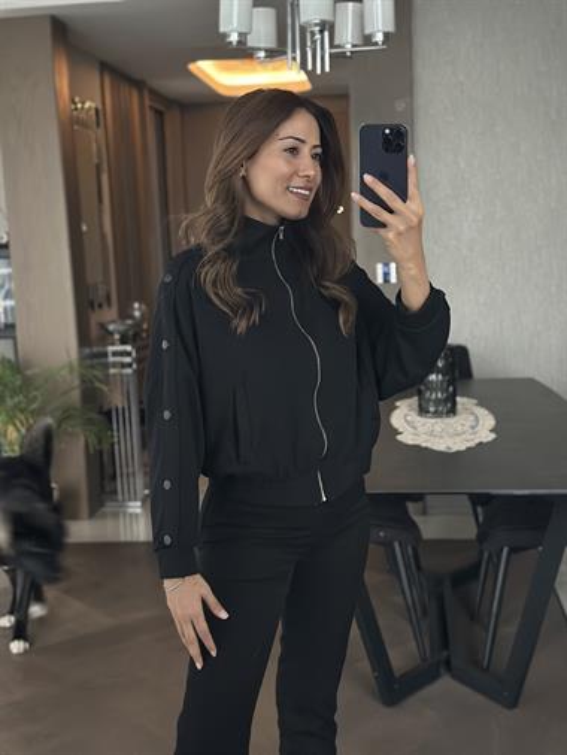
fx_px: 1047
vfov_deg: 39.6
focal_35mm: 48
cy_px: 378
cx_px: 284
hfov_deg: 30.3
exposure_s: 1/30
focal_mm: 6.86
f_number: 1.78
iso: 1000
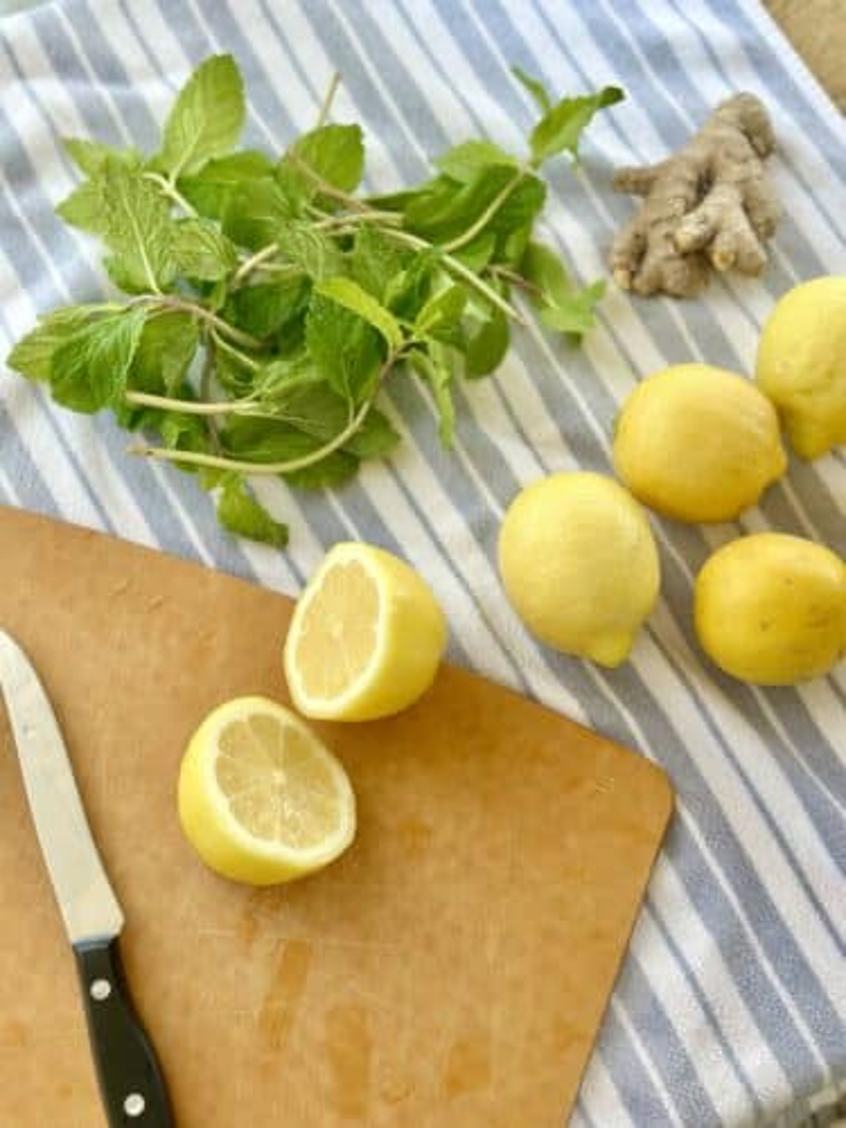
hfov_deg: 30.3
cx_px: 423
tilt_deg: -70.3
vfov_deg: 39.7
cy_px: 564
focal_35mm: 48
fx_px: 1564
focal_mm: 6.86
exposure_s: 1/121
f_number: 1.78
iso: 100
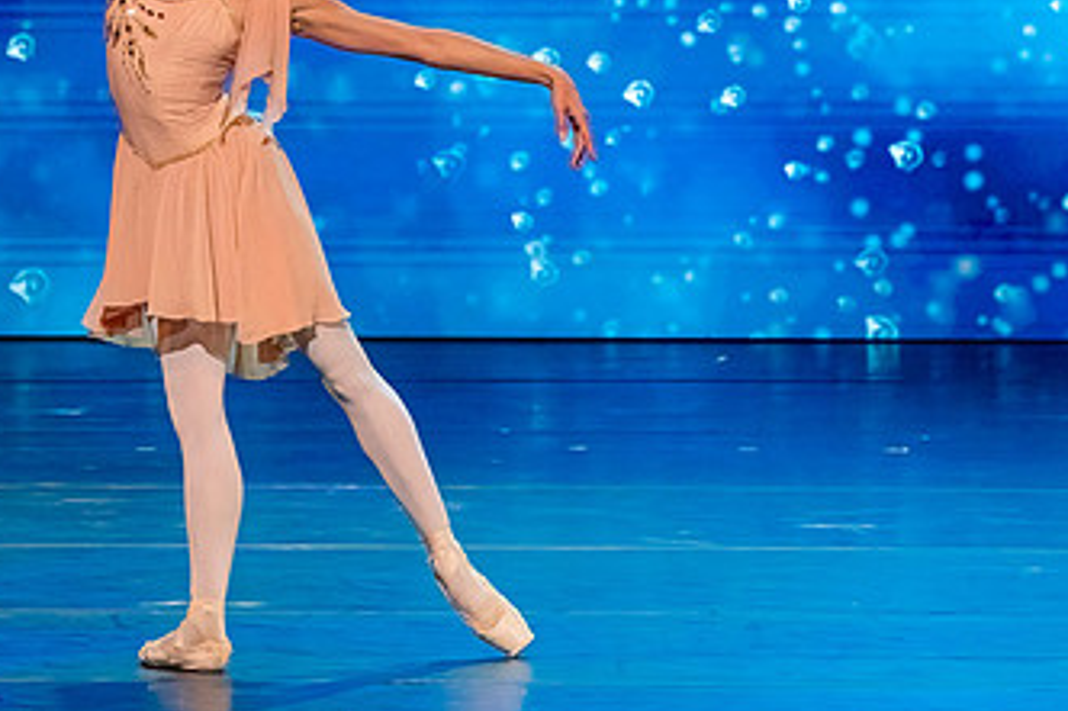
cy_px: 8
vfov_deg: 2.0
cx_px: 218
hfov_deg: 3.1
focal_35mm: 671
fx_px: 19896
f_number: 5.6
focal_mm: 300
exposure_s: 1/400
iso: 6400
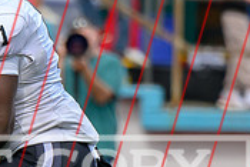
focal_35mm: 1278
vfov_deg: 1.1
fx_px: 8882
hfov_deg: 1.6
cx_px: -126
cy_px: 253
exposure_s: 1/2000
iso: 400
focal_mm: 200
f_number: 3.5
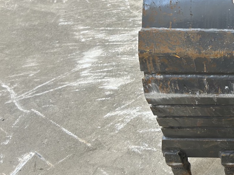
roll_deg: -3.4
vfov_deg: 22.1
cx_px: 279
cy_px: 19
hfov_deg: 26.6
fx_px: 439
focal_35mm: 65
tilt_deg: -28.4
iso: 50
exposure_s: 1/791
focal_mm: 5.7
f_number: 1.5
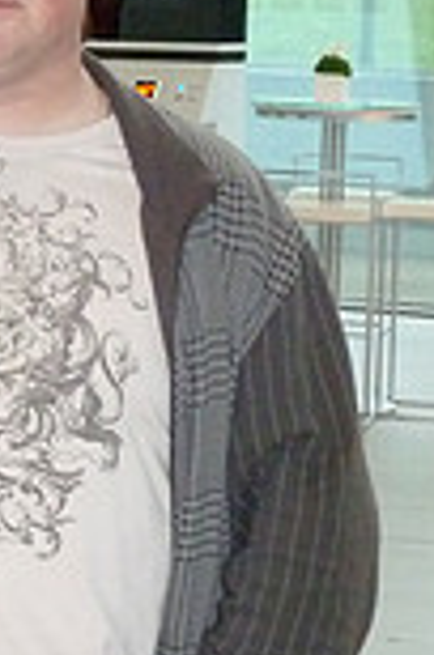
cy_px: 177
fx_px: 2852
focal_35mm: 157
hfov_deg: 8.0
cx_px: -660
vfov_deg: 13.1
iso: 400
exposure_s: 1/30
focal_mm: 6.5
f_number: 3.6
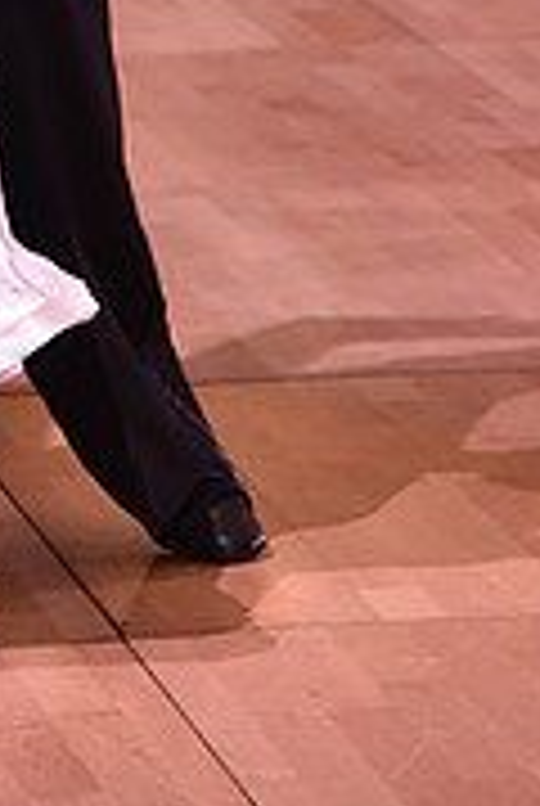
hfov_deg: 4.3
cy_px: -477
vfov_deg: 6.4
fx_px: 7105
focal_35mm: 317
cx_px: -304
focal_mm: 98
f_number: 4.5
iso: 2000
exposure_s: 1/250
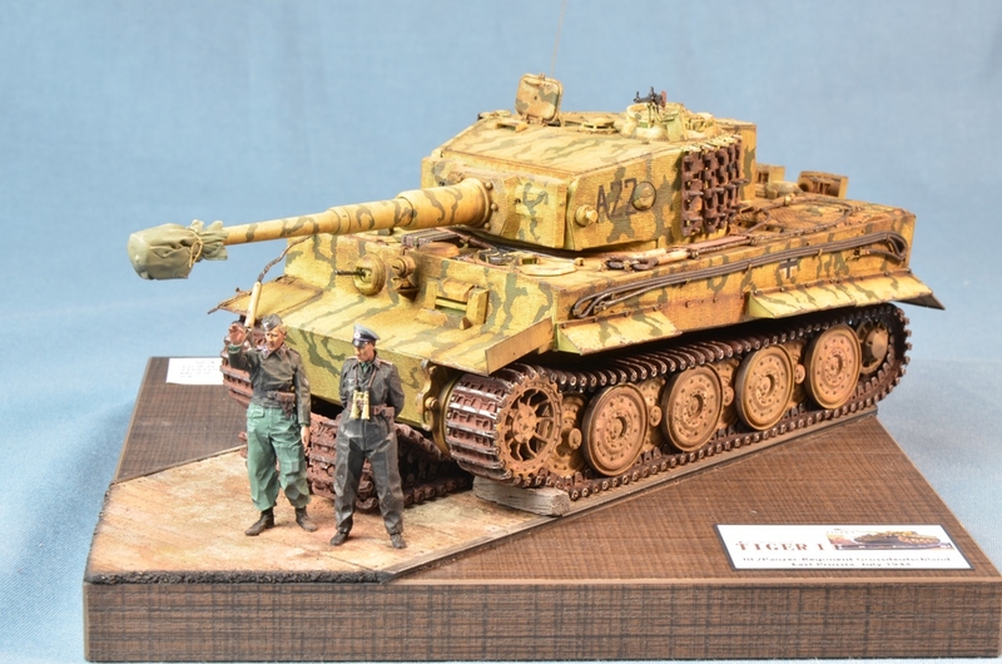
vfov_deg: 14.6
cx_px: 501
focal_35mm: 93
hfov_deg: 22.0
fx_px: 2583
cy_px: 332
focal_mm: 62
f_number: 18
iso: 200
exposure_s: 1.3
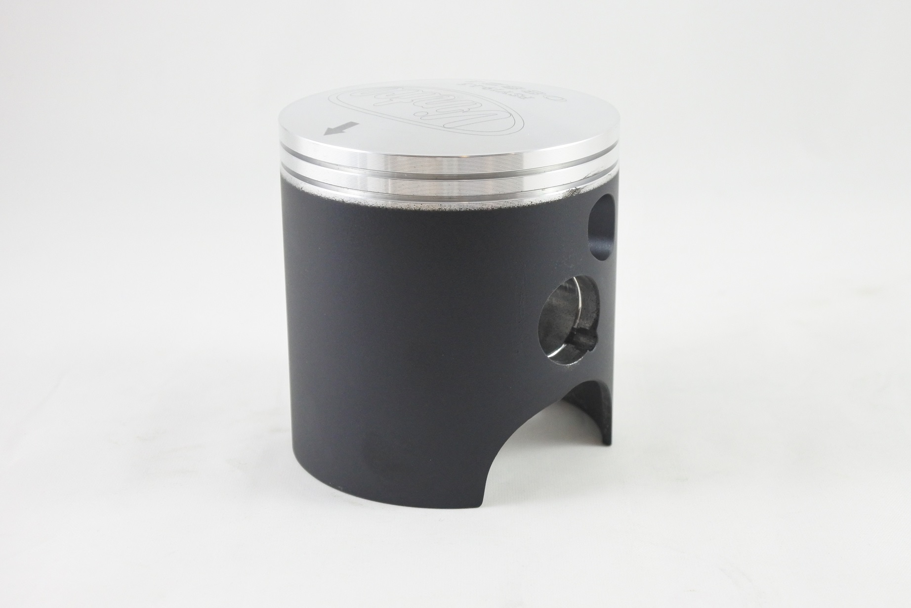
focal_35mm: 53
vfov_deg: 25.5
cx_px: 456
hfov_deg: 37.5
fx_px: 1341
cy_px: 304
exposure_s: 1/125
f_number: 4.5
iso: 800
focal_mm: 19.7
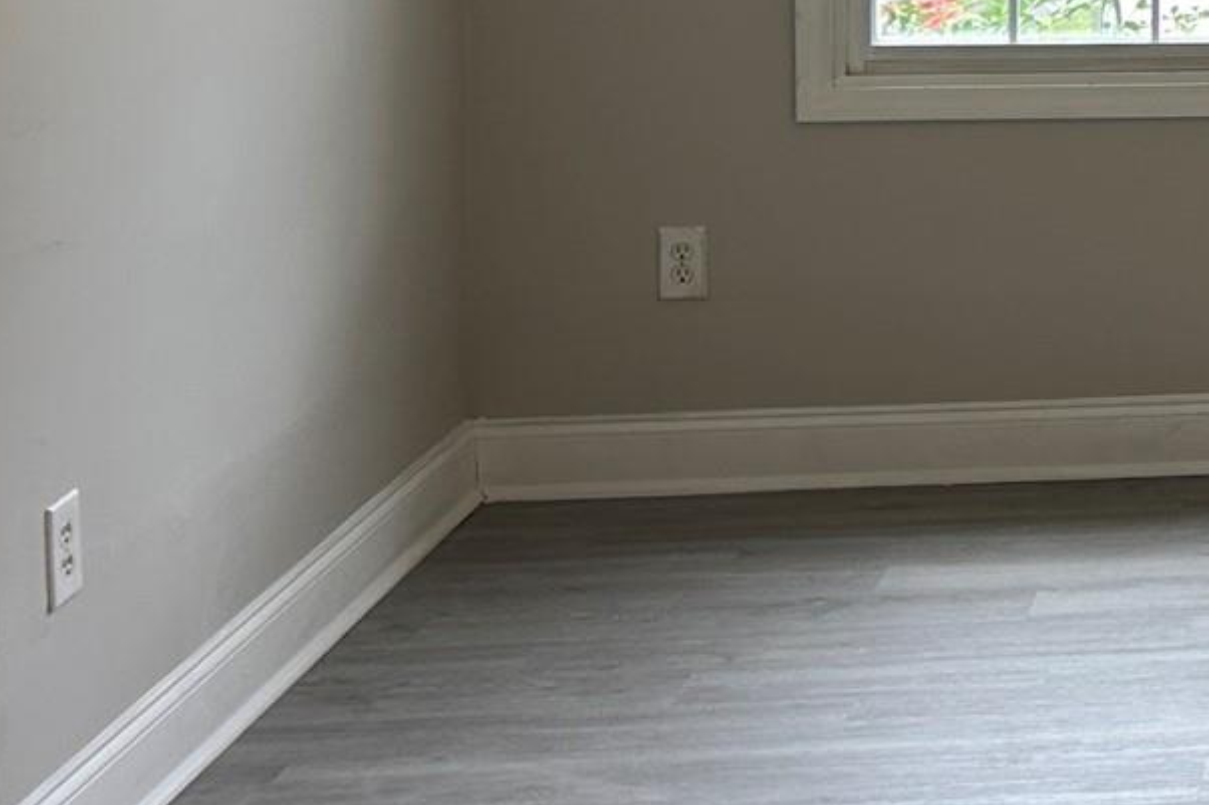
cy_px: -213
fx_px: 3089
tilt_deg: -3.0
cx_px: 2000
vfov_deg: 14.3
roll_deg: -0.3
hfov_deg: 18.6
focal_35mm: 92
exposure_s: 1/120
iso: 64
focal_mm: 5.7
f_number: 1.5
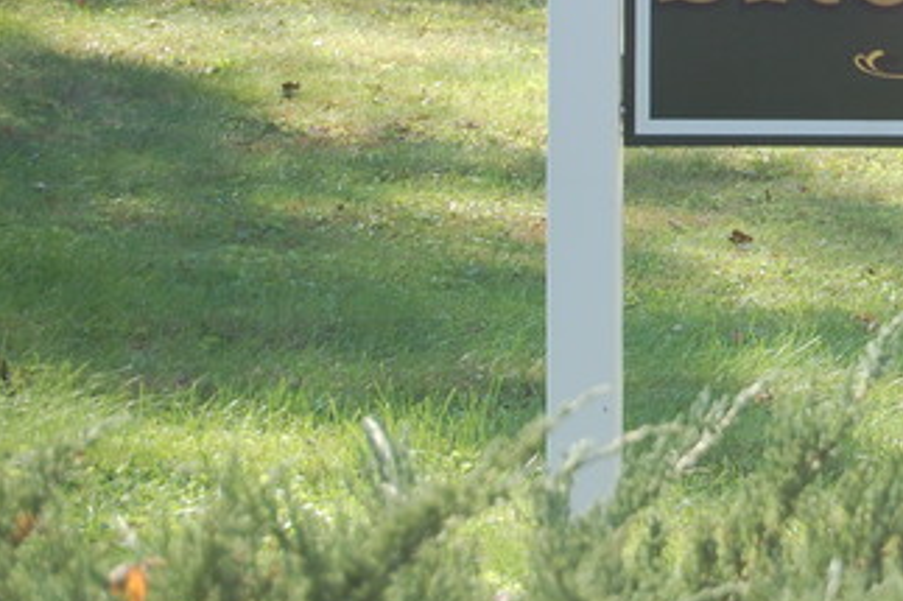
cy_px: -70
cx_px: 1046
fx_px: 4817
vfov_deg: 7.1
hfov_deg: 10.6
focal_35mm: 192
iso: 200
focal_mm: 55
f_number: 5.6
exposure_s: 1/160
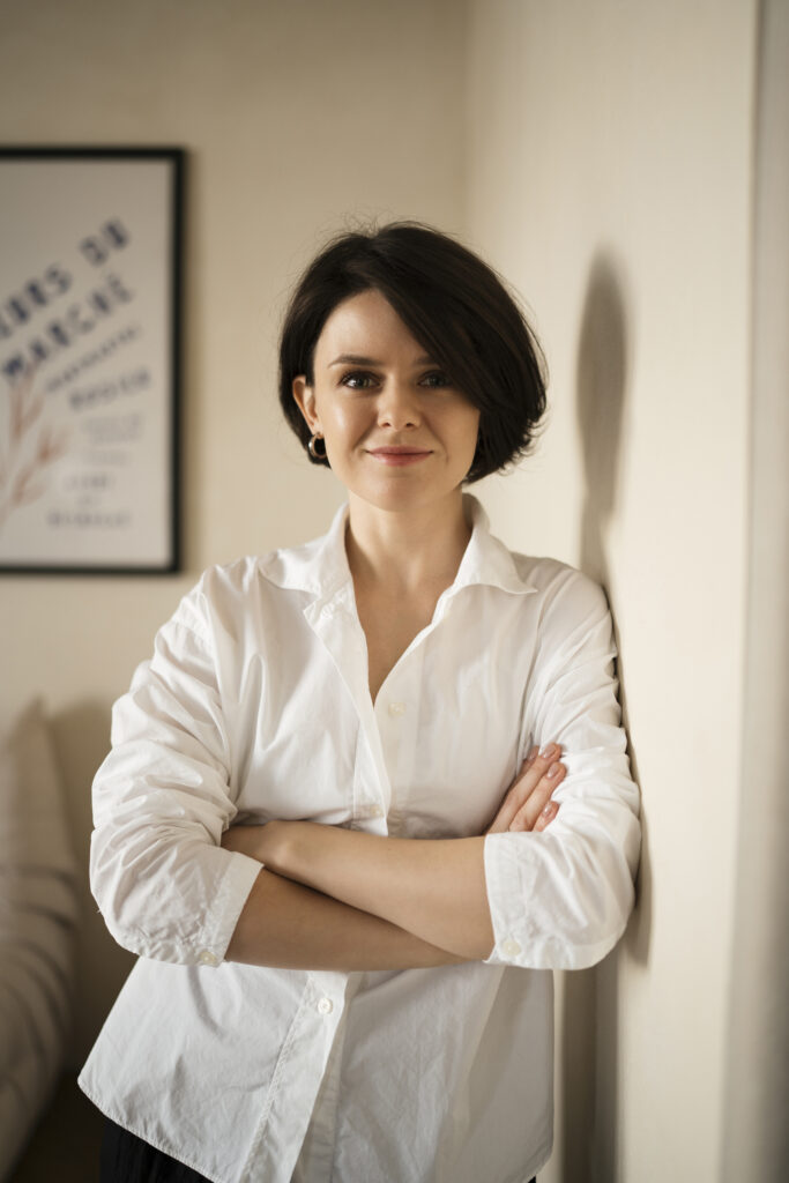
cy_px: 592
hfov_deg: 37.9
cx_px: 394
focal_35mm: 35
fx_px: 1150
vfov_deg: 54.4
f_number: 1.4
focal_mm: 35
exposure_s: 1/160
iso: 160
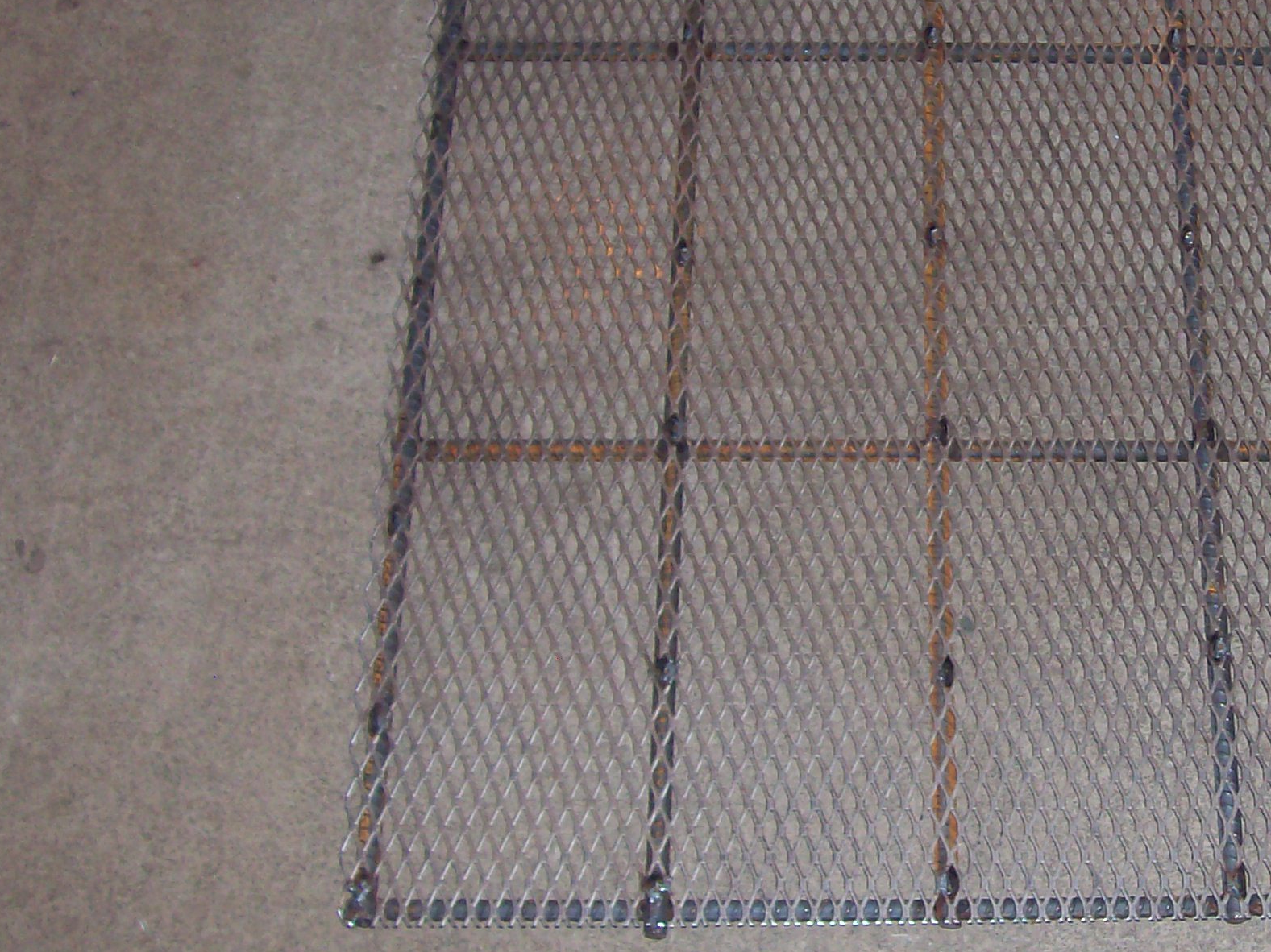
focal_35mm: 65
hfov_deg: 28.8
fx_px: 2386
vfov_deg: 22.6
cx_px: 1116
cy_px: 412
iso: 80
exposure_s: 1/64
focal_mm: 6
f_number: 2.7
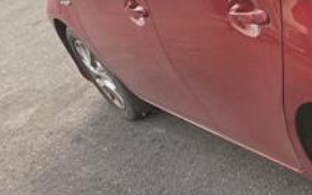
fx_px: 706
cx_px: 435
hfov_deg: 21.8
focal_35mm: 83
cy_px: 57
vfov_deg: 15.7
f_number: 1.6
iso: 40
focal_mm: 4.2
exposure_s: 1/121
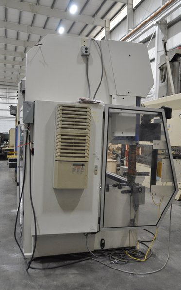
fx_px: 292
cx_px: 97
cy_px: 145
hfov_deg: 34.4
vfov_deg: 52.8
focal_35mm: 37
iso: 720
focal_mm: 24
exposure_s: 1/30
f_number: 3.8
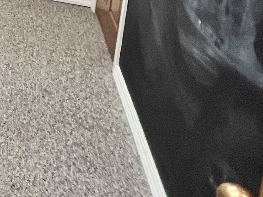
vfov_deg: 24.0
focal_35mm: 48
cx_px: -192
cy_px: -97
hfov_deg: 23.5
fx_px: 365
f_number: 1.8
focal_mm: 1.57
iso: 320
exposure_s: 1/60
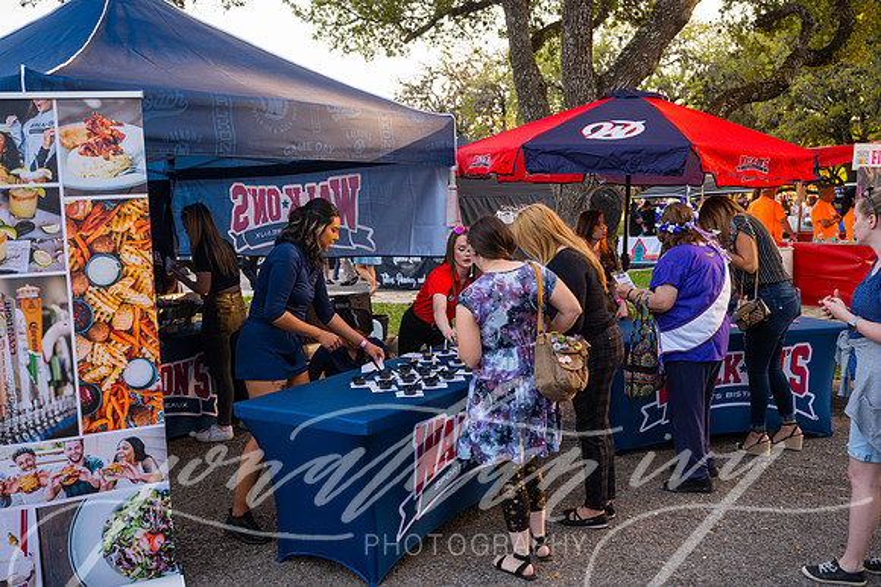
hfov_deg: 56.5
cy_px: 294
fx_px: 819
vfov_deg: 39.4
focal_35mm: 34
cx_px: 440
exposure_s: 1/500
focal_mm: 33.5
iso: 1250
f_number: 4
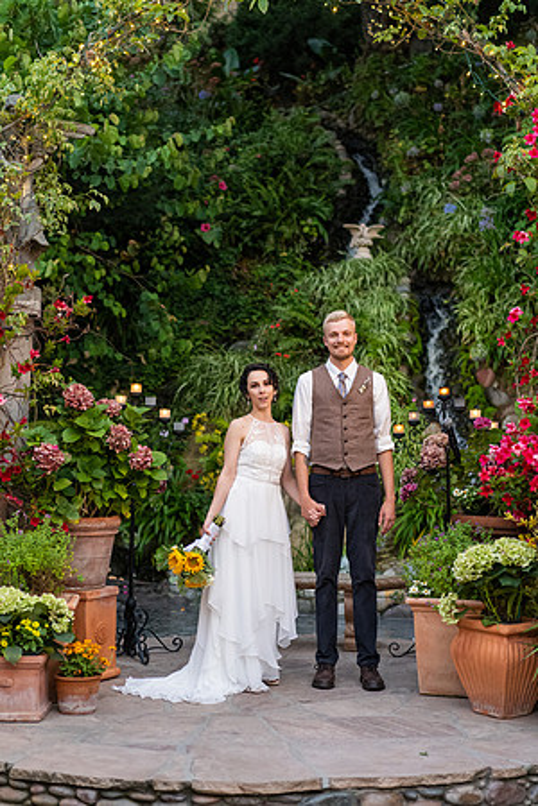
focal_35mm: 55
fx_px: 1233
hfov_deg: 24.6
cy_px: 403
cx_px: 269
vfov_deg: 36.2
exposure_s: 1/320
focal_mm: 55
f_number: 2.2
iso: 500
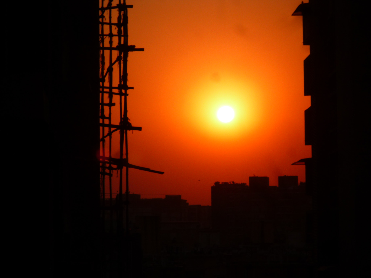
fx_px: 1608
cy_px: 139
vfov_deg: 9.9
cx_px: 186
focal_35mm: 150
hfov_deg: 13.2
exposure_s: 1/800
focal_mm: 26
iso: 100
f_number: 7.1
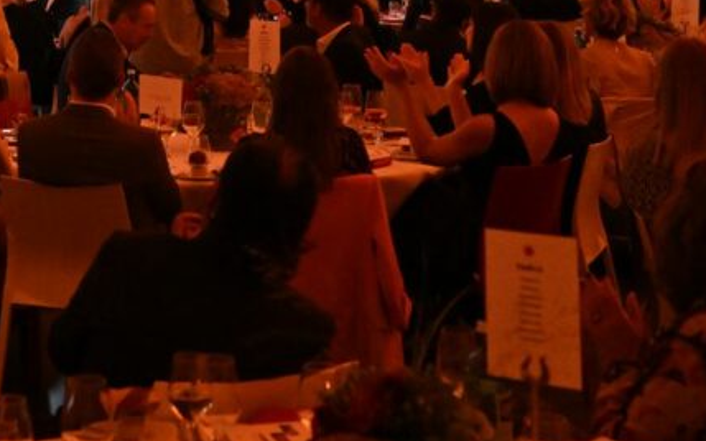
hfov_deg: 21.0
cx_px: -39
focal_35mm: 95
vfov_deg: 13.4
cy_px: -120
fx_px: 1820
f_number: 4
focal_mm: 29.5
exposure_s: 1/250
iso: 8000
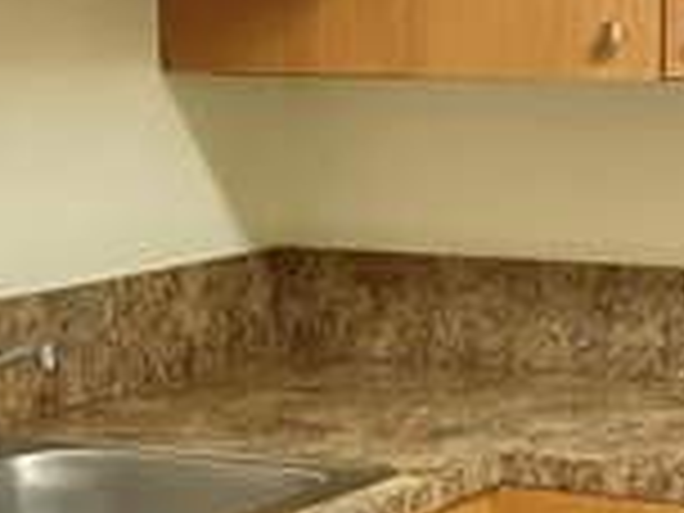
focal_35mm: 137
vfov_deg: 10.8
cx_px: 212
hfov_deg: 14.4
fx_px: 2707
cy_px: 328
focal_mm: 4.25
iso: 160
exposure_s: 1/60
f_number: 1.8
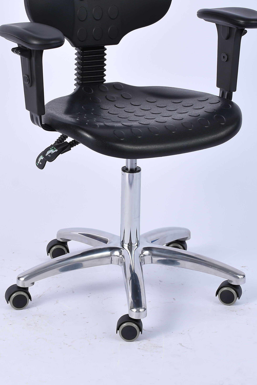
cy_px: 146
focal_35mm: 103
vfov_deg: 19.8
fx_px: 1103
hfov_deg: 13.3
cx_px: 132
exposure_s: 1/125
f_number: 9
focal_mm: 40
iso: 125
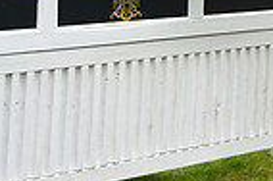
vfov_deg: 6.3
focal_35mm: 213
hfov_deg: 9.2
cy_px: -81
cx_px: 513
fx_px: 1612
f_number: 5.6
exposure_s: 1/1250
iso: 1250
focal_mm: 52
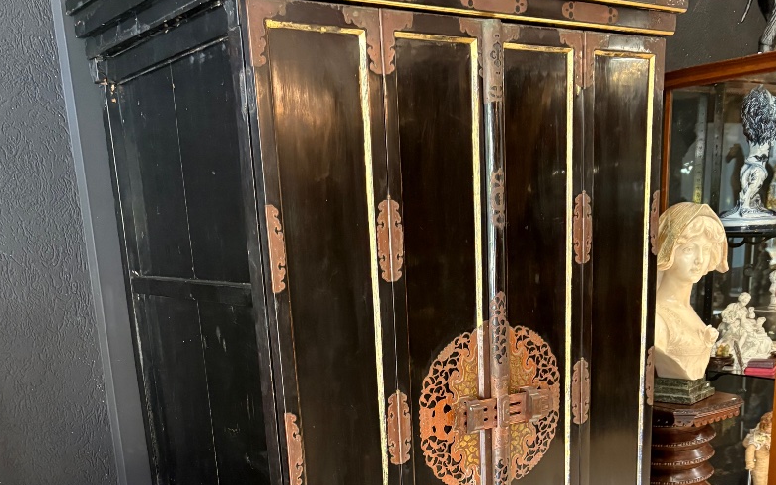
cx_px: 397
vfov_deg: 28.9
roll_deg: +2.8
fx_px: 888
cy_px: 467
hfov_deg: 47.2
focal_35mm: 42
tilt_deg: -14.4
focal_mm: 5.96
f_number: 1.6
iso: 500
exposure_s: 1/50
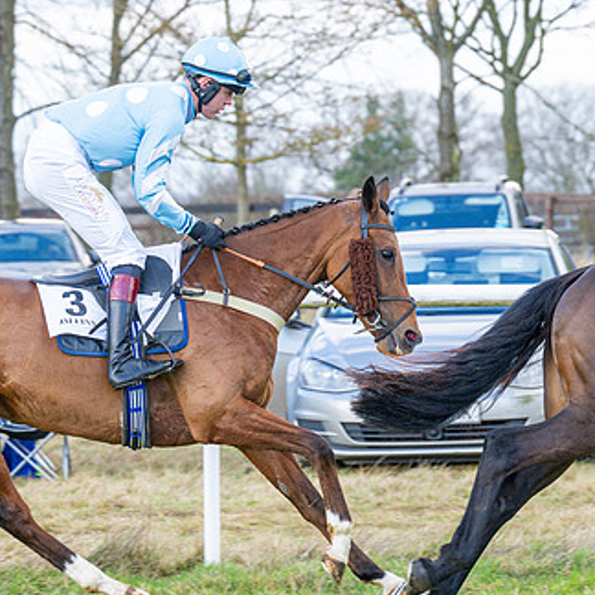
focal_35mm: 281
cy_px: 338
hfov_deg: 6.2
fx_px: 5465
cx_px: 196
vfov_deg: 6.2
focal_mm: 103
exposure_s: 1/800
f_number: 4
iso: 500
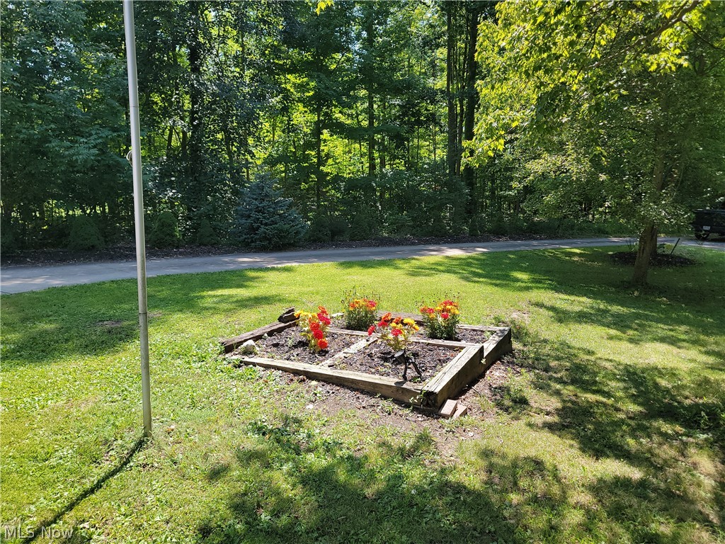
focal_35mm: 24
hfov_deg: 71.6
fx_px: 503
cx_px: 362
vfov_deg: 56.8
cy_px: 272
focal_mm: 6.7
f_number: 1.8
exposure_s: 1/263
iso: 16
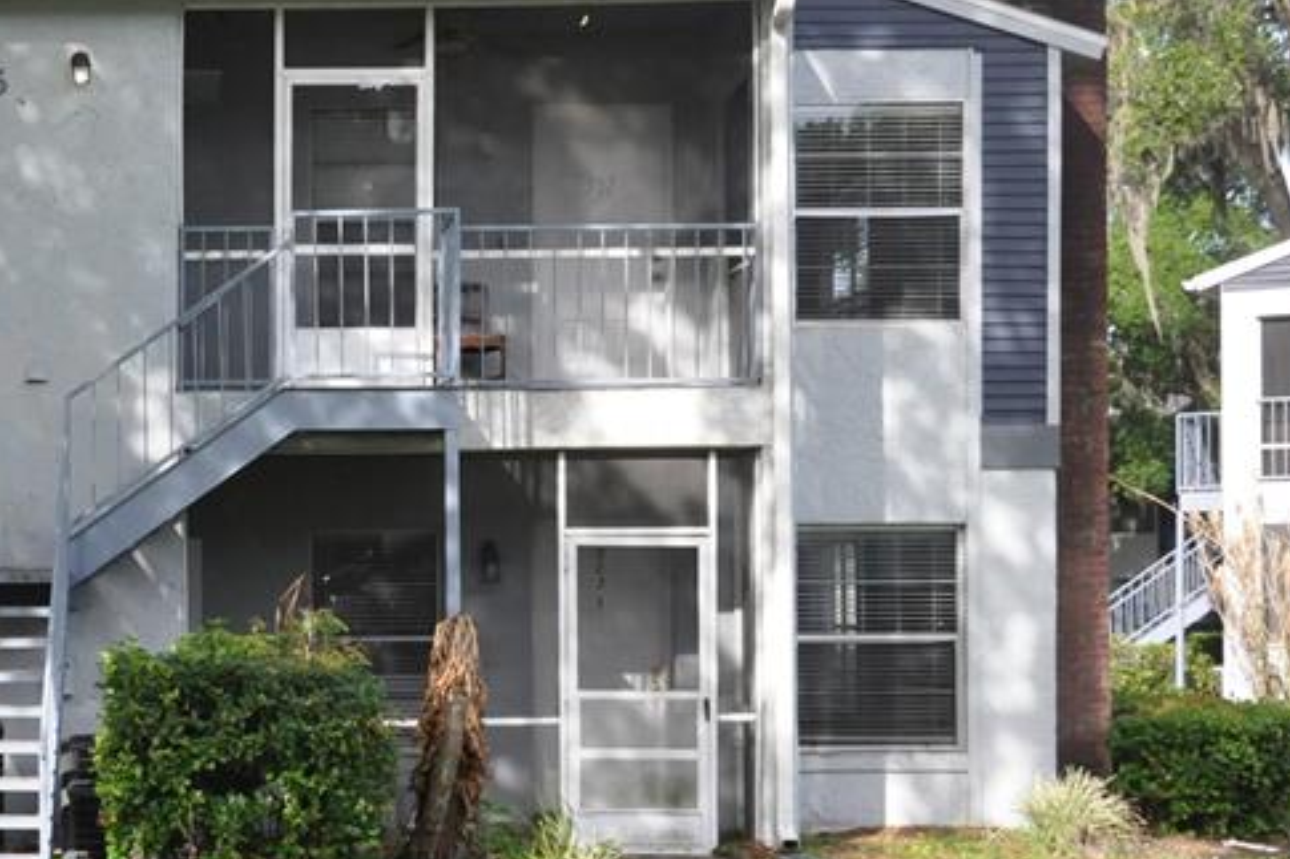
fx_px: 2832
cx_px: 94
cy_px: 558
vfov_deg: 17.2
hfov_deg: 24.8
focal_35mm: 79
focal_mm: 25
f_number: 7.1
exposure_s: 1/1600
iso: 1250
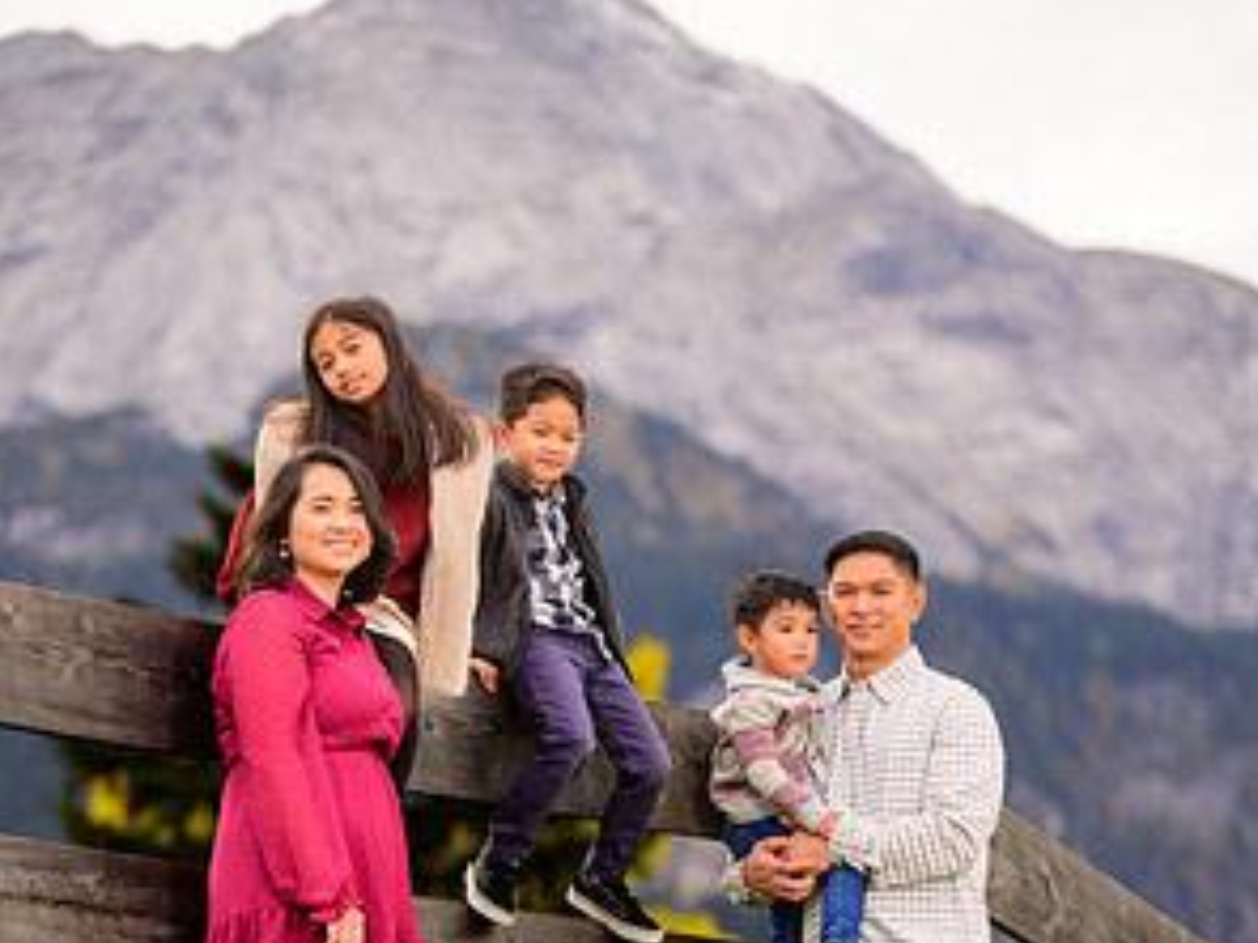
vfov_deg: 8.5
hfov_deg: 11.3
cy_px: 739
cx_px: 627
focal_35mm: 175
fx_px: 6360
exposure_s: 1/1250
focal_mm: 120
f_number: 3.2
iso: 250
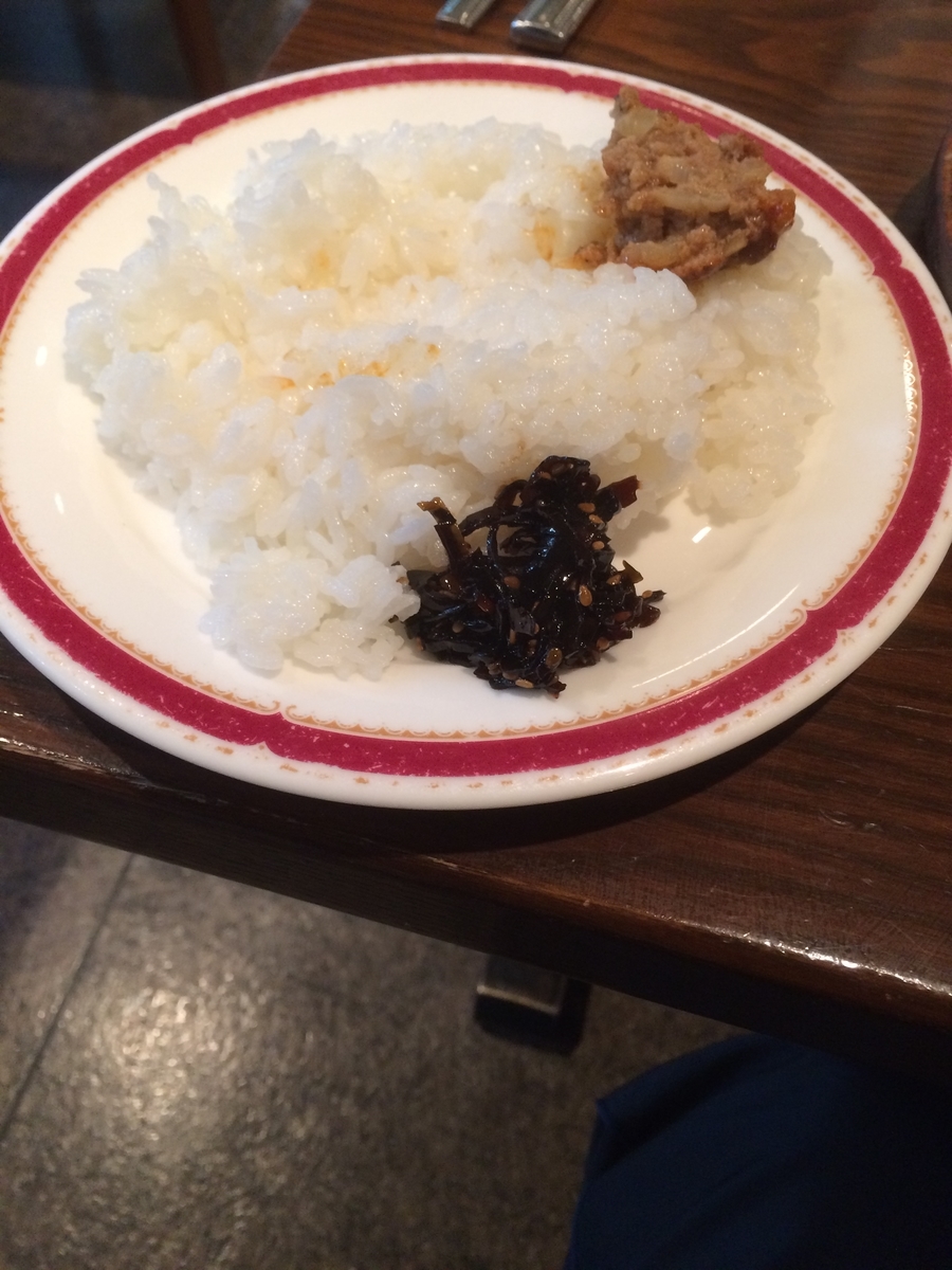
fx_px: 1063
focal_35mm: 29
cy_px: 635
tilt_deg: -59.2
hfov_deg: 48.2
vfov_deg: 61.7
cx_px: 476
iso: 200
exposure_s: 1/30
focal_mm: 4.15
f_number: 2.2
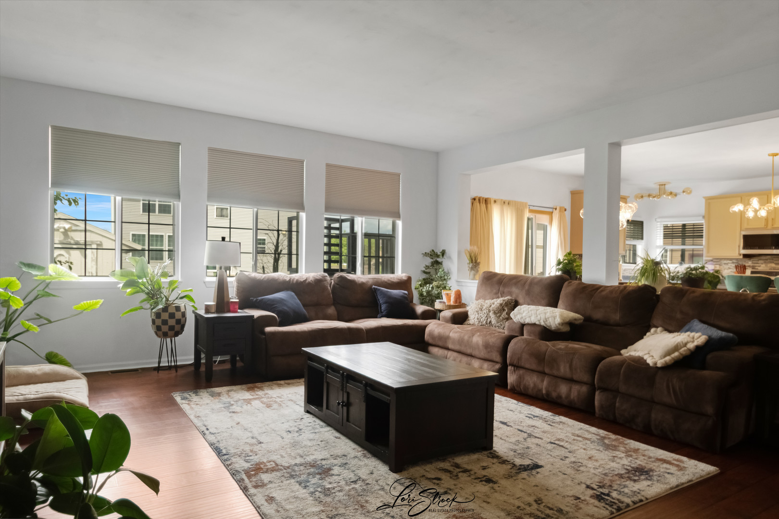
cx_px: 390
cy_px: 260
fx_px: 519
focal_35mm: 24
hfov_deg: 73.7
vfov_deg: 53.1
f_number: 8
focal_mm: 16
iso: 400
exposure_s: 1/80
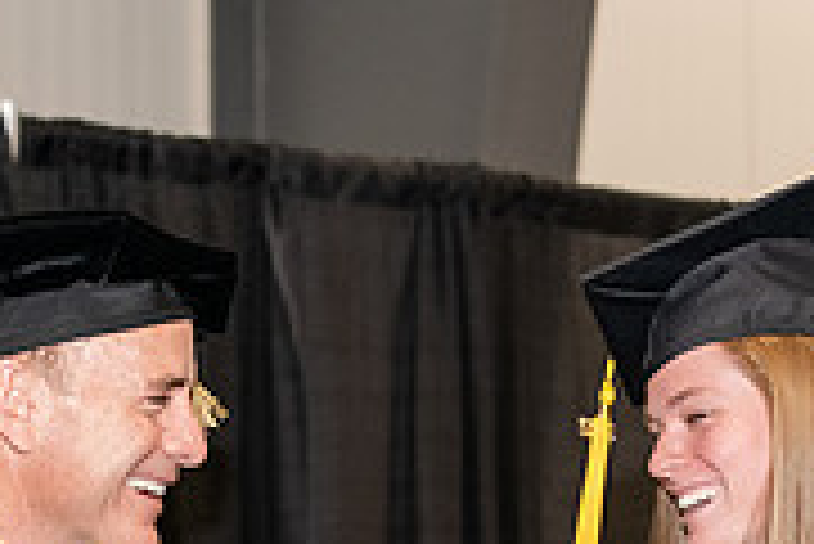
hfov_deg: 9.2
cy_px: 762
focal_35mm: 224
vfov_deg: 6.1
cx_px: 351
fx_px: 5069
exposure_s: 1/200
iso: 2000
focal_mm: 70
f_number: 5
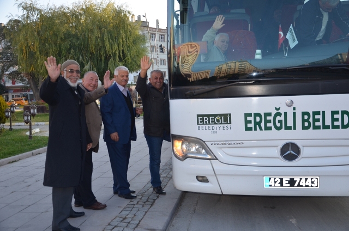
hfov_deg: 53.2
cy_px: 116
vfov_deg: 36.7
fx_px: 348
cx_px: 174
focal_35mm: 36
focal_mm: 24
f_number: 4
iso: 180
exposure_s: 1/250
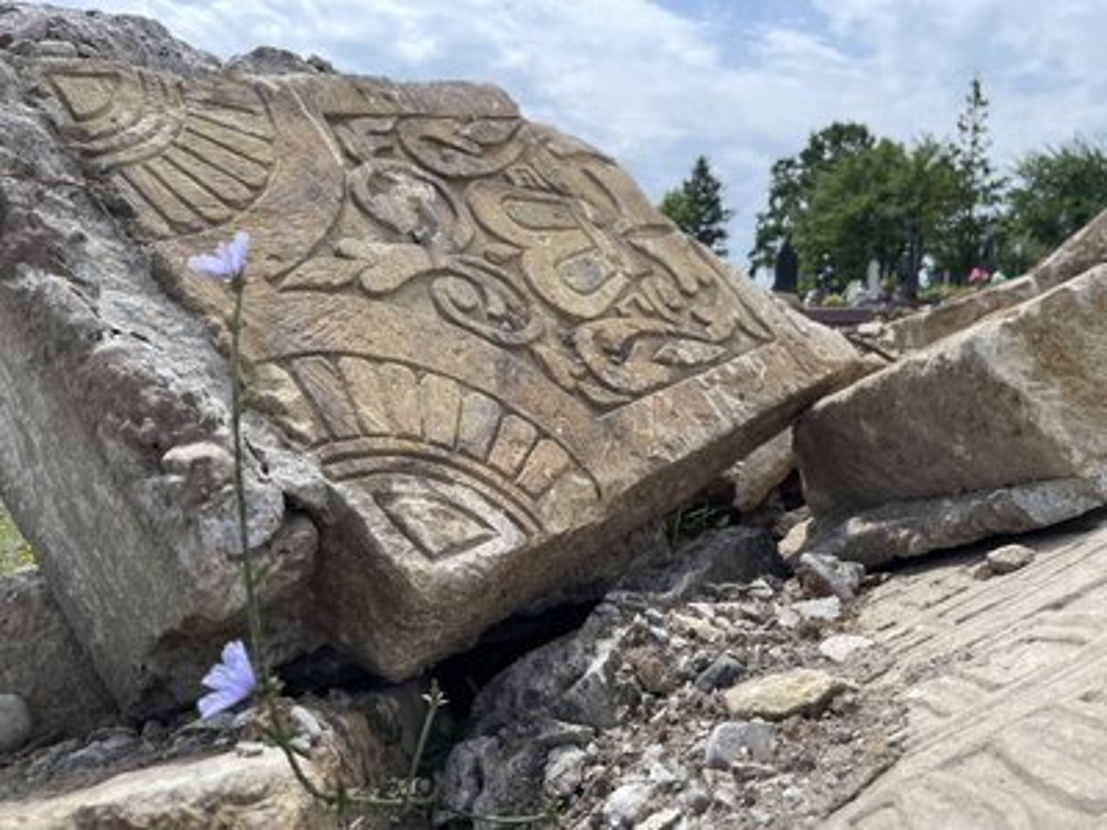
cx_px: 554
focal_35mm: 26
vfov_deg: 53.1
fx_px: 831
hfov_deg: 67.3
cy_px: 415
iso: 32
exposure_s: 1/2618
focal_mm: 4.2
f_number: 1.6
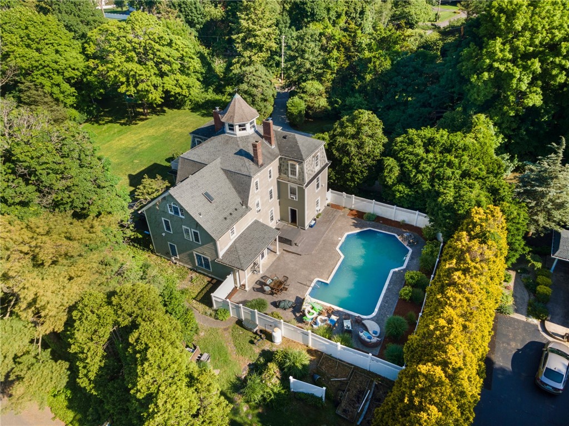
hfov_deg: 71.6
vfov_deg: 56.8
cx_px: 284
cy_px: 213
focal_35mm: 24
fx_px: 394
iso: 100
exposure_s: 1/240
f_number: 2.8
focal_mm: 4.5
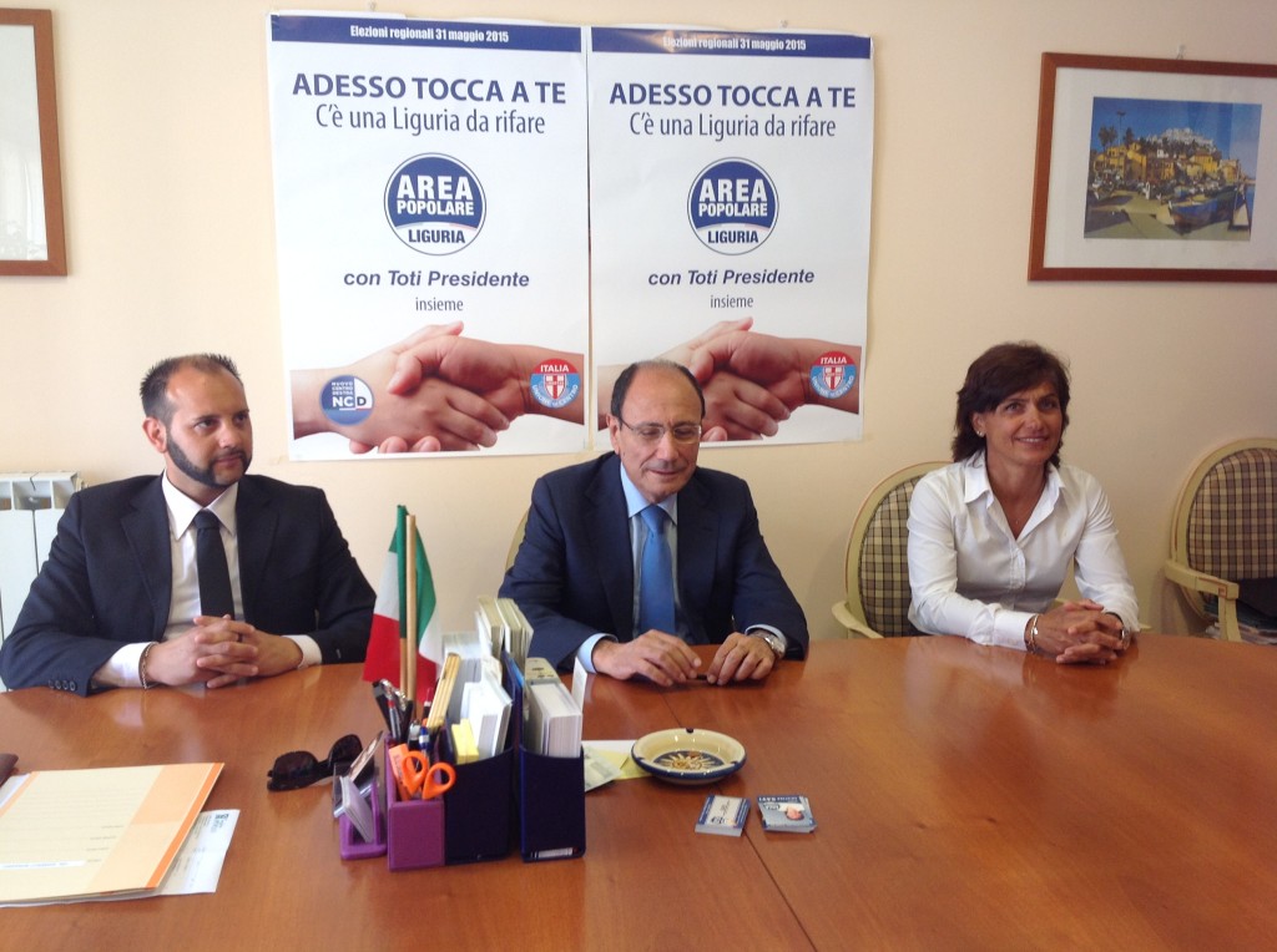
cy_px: 476
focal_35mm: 35
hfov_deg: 52.7
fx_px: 1289
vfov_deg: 40.6
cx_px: 638
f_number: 2.4
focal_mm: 4.28
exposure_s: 1/40
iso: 50
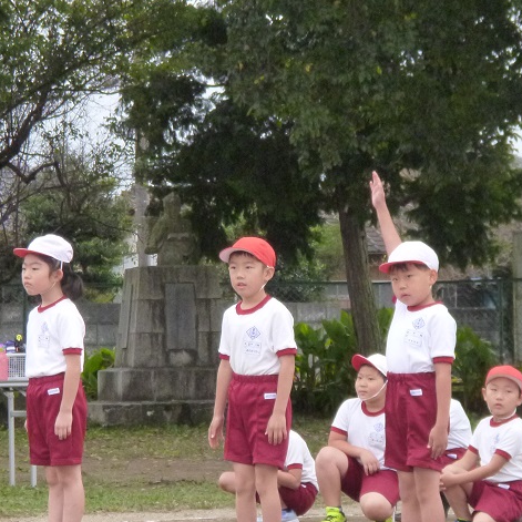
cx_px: 286
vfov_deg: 9.7
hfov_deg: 9.7
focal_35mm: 180
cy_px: 306
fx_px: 3071
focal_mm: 21.5
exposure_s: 1/100
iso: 800
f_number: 6.4
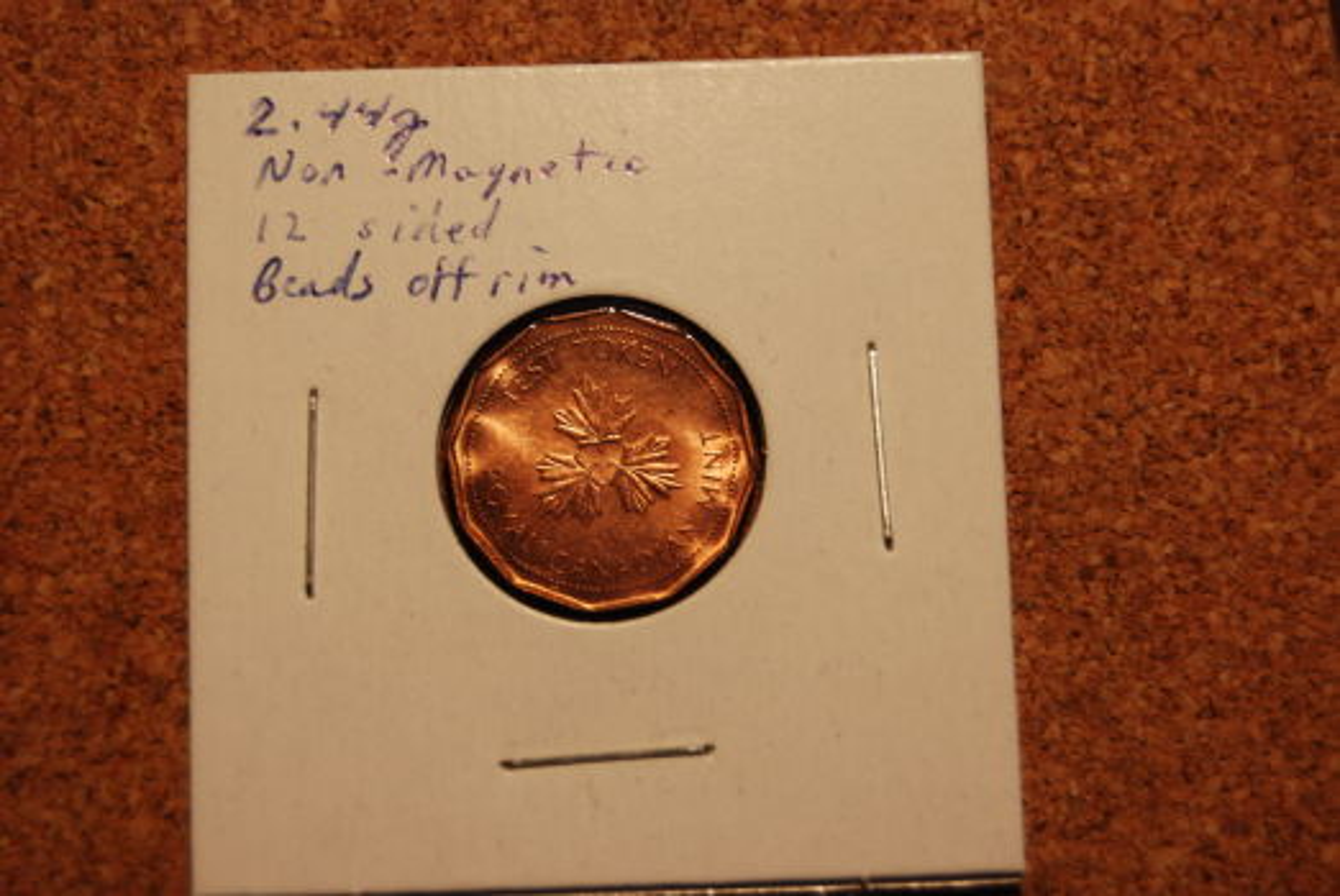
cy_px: 448
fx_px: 3074
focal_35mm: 82
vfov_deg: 16.6
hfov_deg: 24.6
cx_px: 670
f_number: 5.6
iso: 200
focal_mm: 55
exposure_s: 1/50
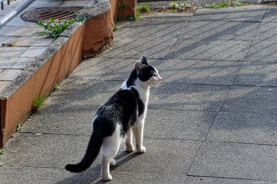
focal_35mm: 200
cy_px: 92
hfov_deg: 10.3
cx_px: 138
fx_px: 1538
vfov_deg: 6.9
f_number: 9
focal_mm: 200
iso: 800
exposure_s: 1/320
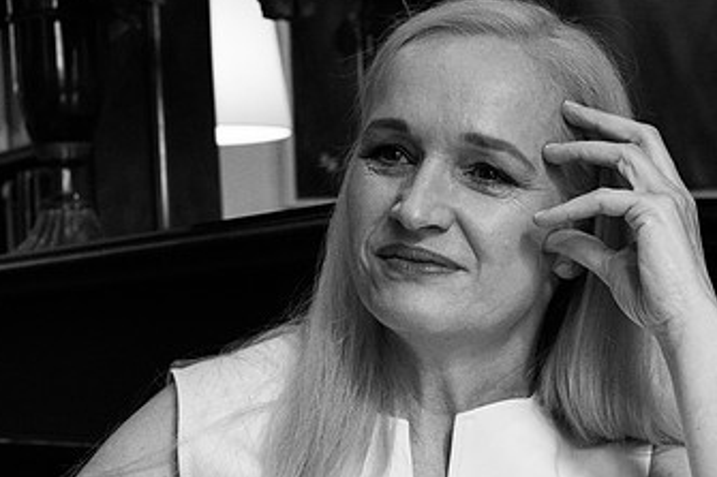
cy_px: 296
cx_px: 452
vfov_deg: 13.1
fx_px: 2070
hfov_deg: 19.6
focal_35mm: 104
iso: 1600
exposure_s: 1/160
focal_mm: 40
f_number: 5.6
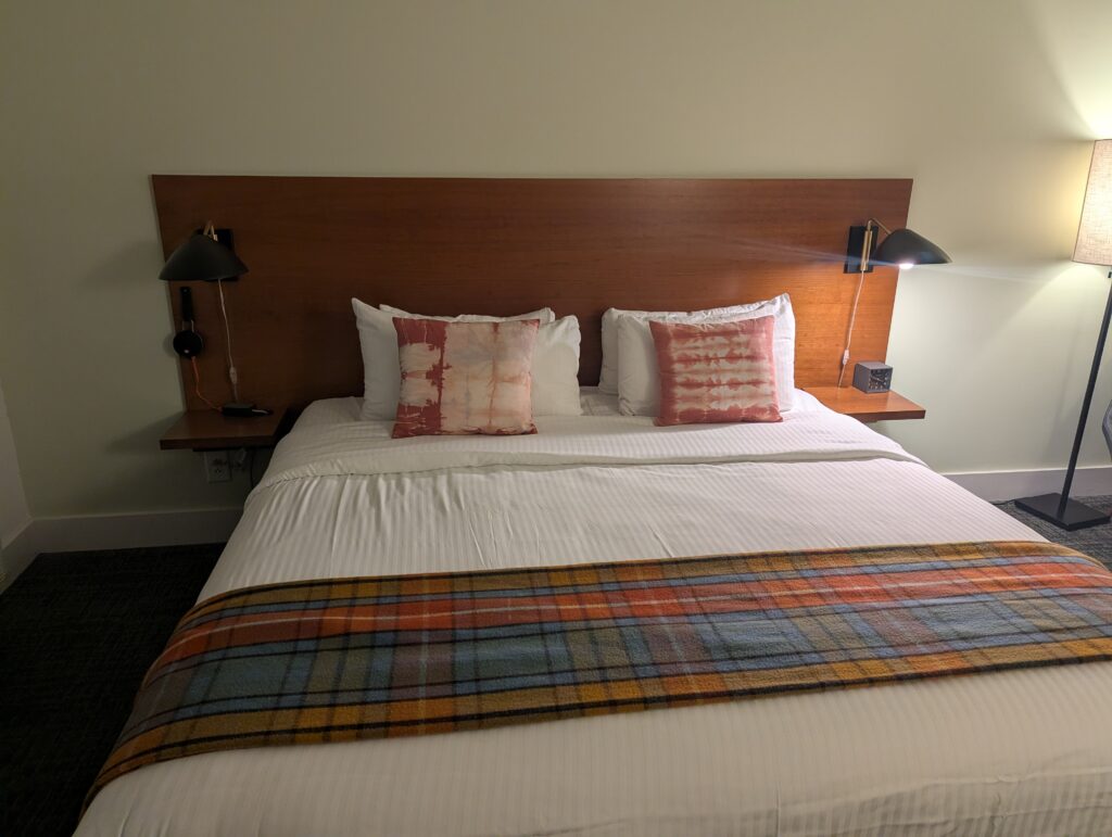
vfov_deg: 56.9
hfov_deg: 71.5
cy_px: 418
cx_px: 556
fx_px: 772
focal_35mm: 24
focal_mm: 6.81
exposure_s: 1/40
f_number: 1.85
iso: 144
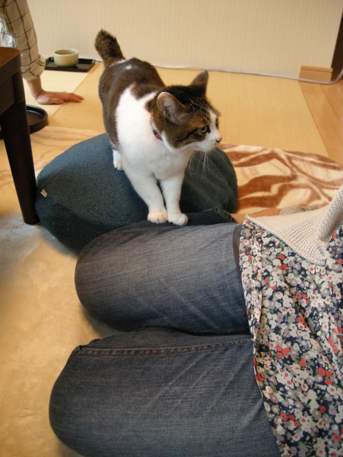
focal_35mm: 35
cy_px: 228
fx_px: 462
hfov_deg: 40.7
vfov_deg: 52.6
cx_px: 172
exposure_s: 1/29.5
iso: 400
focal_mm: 7.5
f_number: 2.7
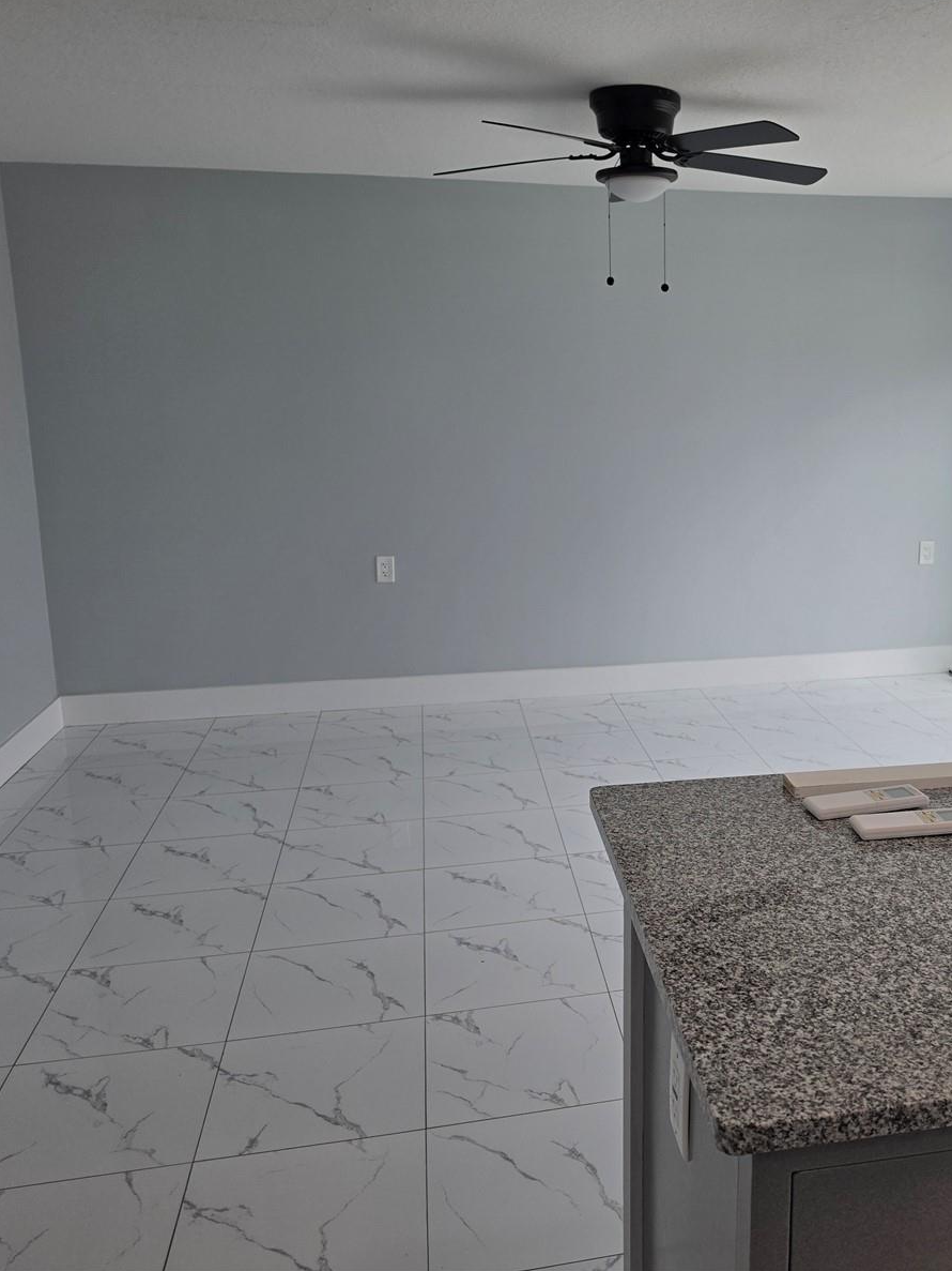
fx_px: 1137
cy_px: 630
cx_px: 717
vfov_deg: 58.4
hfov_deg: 43.9
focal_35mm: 31
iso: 64
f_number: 1.4
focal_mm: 6.5
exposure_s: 1/2614
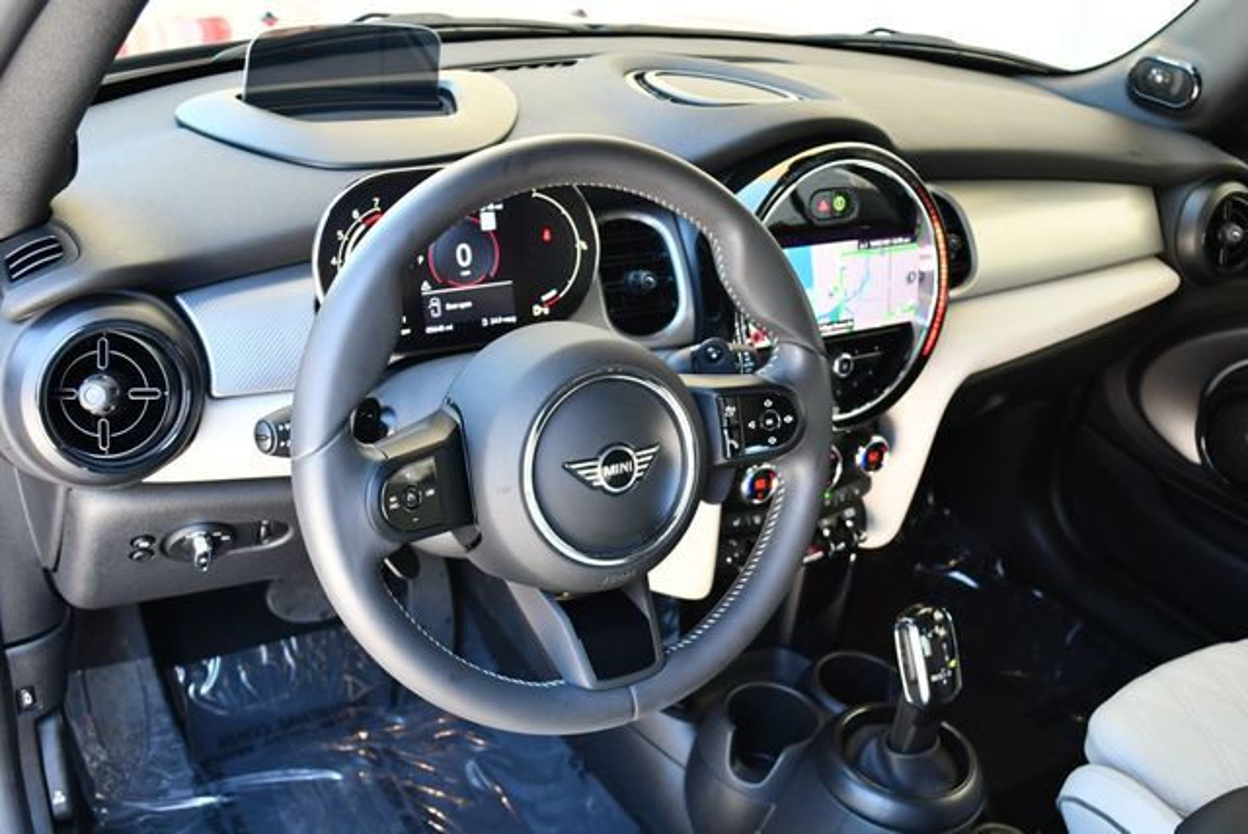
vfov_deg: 36.9
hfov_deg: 53.1
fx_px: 1249
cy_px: 417
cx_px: 624
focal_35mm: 36
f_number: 3.5
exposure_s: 1/160
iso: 800
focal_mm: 18
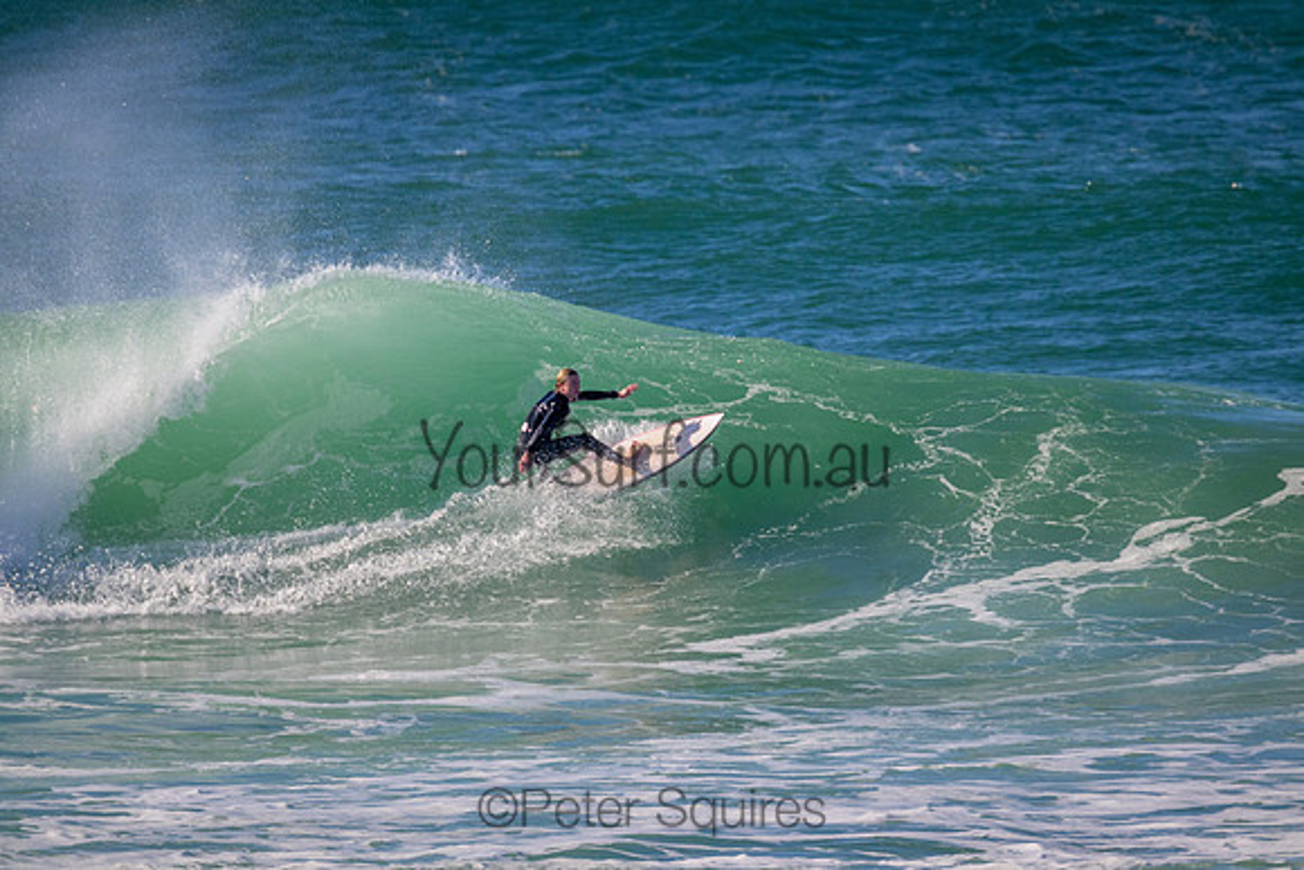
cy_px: 435
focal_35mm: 800
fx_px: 28983
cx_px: 652
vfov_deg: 1.7
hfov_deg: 2.6
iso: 1600
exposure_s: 1/2000
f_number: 11
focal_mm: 800
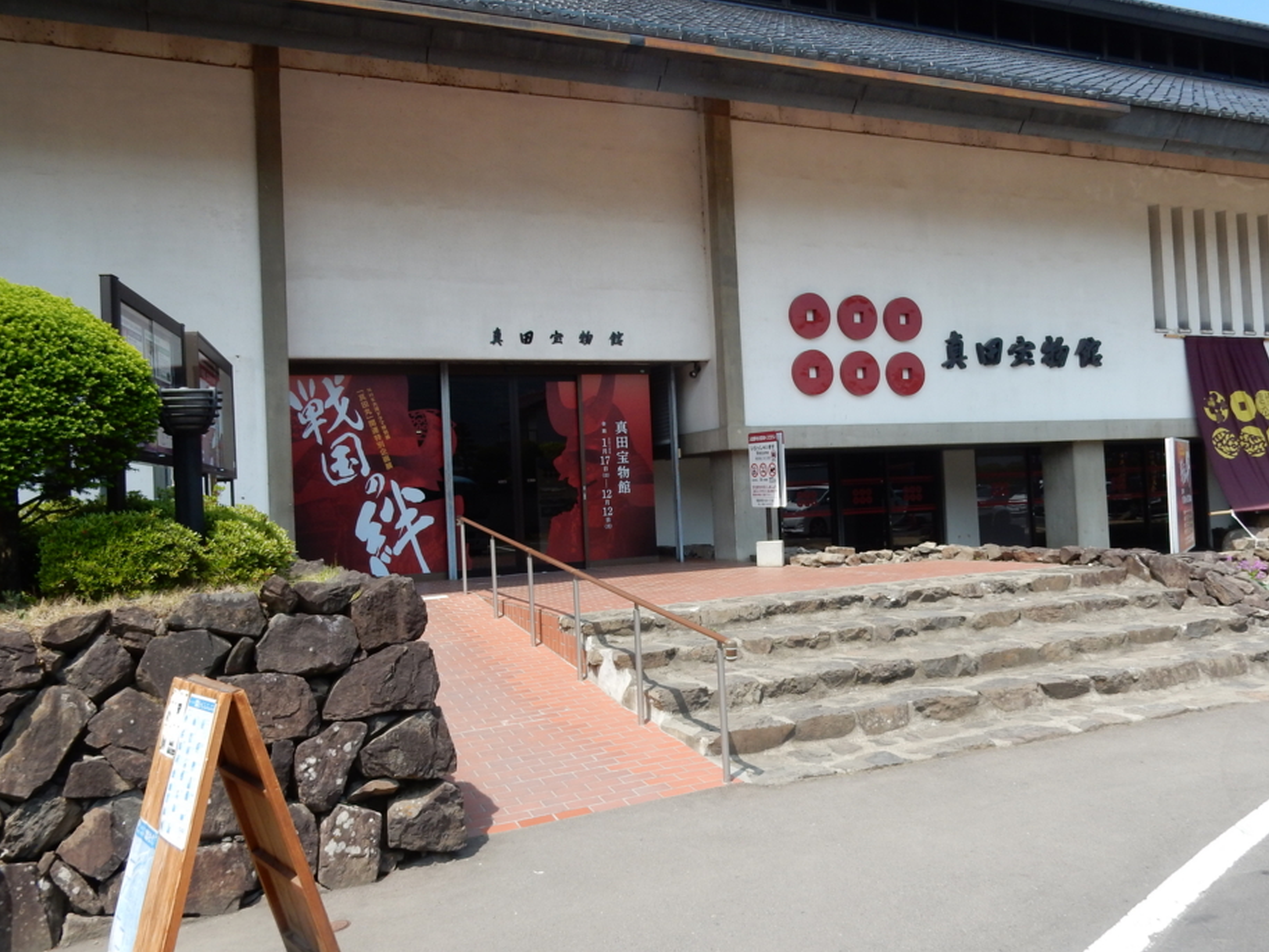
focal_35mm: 28
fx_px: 1027
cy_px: 459
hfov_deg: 63.4
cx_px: 611
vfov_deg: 49.8
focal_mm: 4.5
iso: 125
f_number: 3.7
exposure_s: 1/640
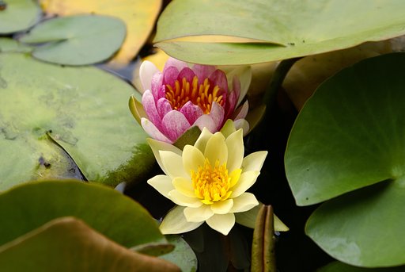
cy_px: 136
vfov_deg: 13.1
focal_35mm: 105
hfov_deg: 19.4
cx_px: 202
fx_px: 1183
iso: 100
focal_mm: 70
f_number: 6.3
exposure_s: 1/125
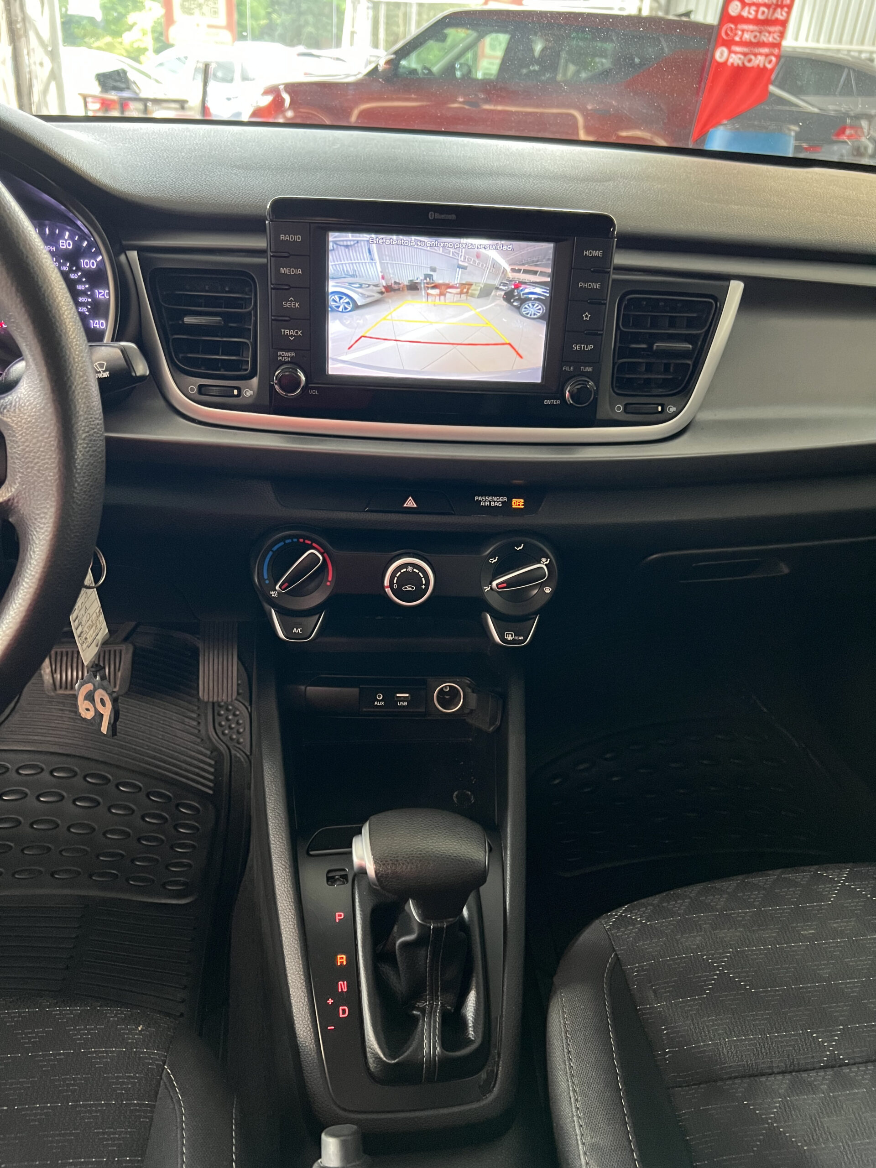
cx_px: 438
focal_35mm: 26
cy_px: 584
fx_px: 877
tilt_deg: -30.0
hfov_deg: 53.1
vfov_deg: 67.3
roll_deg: -3.4
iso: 500
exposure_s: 1/60
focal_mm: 5.7
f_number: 1.5
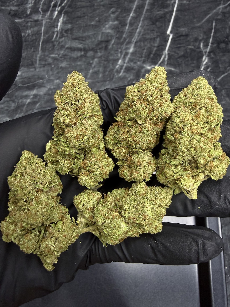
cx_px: 115
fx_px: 213
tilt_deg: -72.6
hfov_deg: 56.8
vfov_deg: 71.6
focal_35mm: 24
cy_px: 154
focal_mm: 2.22
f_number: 2.2
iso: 200
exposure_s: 1/50
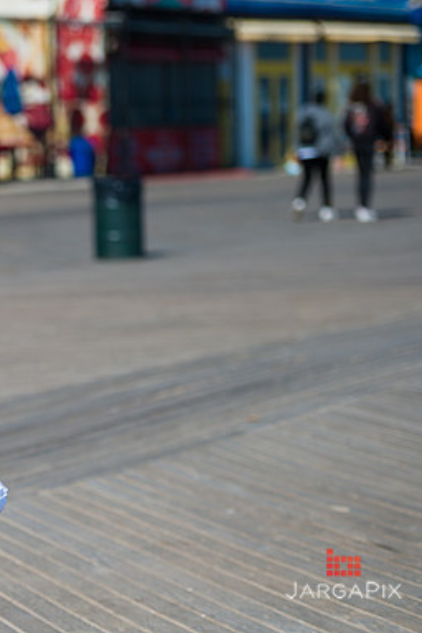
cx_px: -35
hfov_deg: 9.8
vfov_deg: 14.8
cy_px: 316
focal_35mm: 139
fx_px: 2444
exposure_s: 1/6400
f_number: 3.2
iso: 200
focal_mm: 92
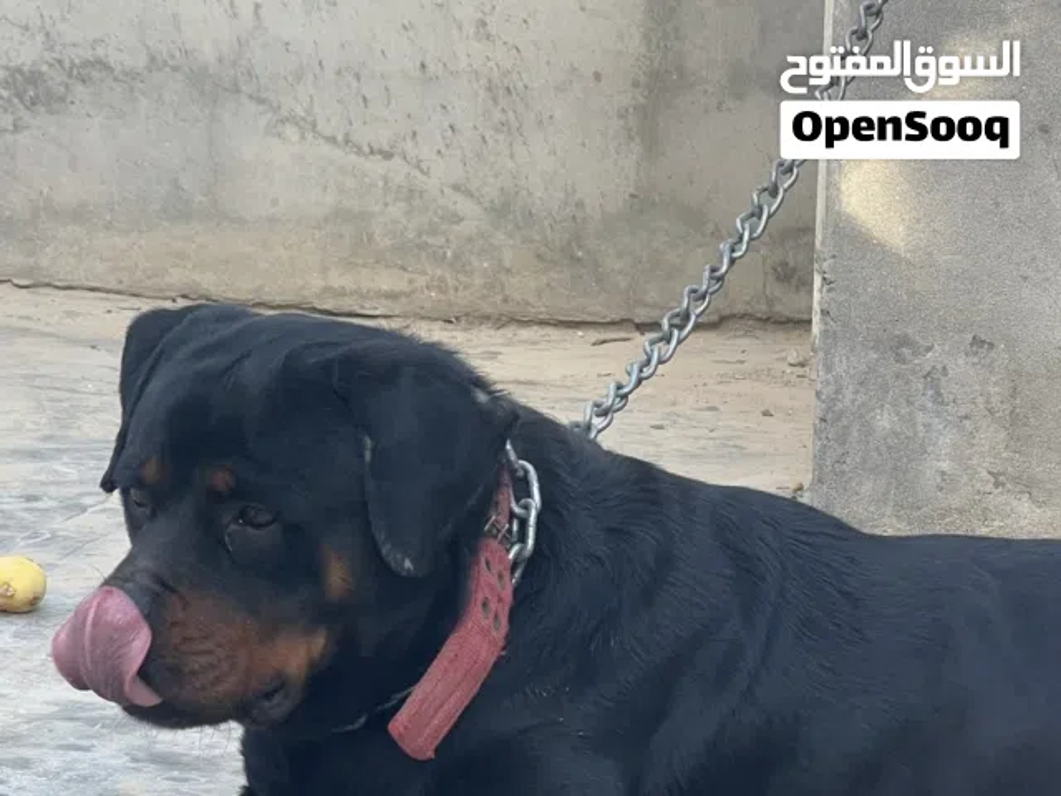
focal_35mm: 64
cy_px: 398
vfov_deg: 22.9
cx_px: 530
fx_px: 1962
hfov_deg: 30.3
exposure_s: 1/99
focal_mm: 7.5
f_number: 2.2
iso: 40
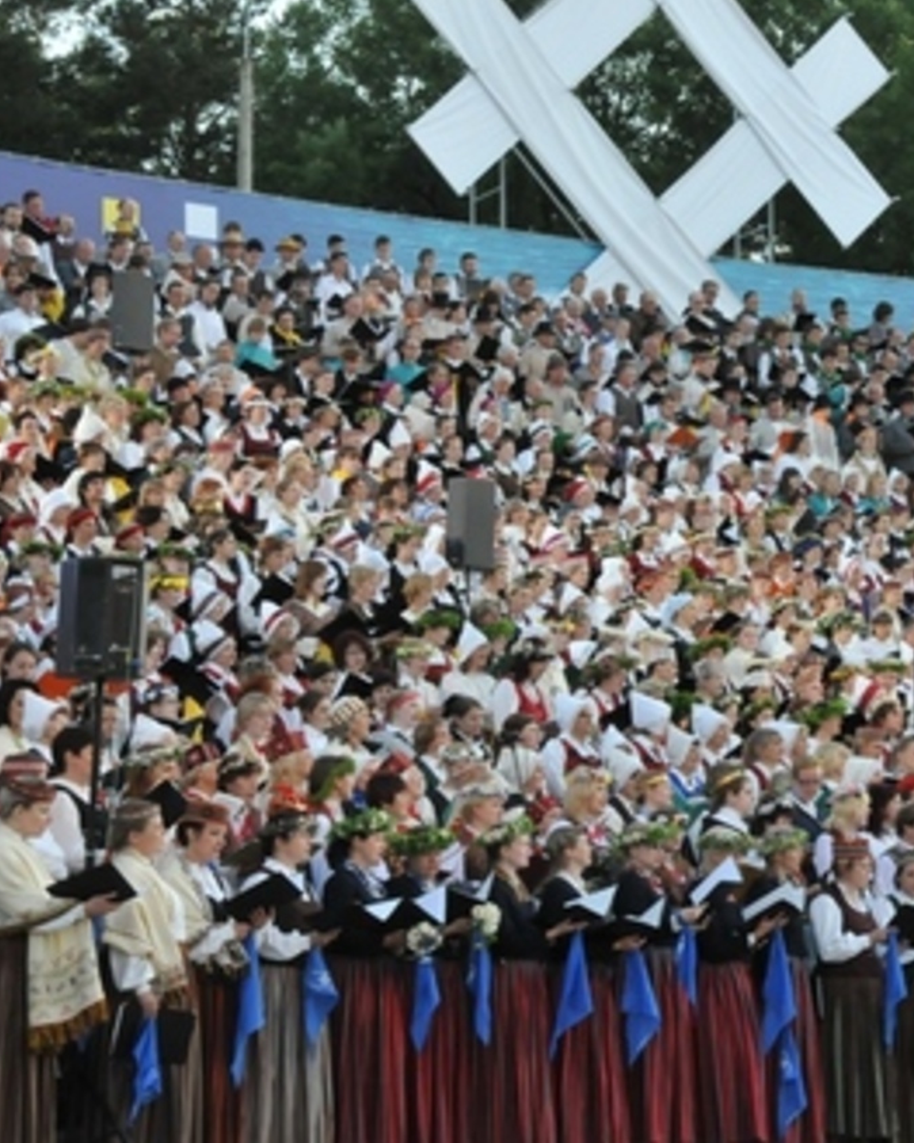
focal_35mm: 111
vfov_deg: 17.3
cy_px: 568
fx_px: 3755
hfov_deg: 13.8
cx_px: 765
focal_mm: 52
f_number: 9
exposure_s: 1/250
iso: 1000
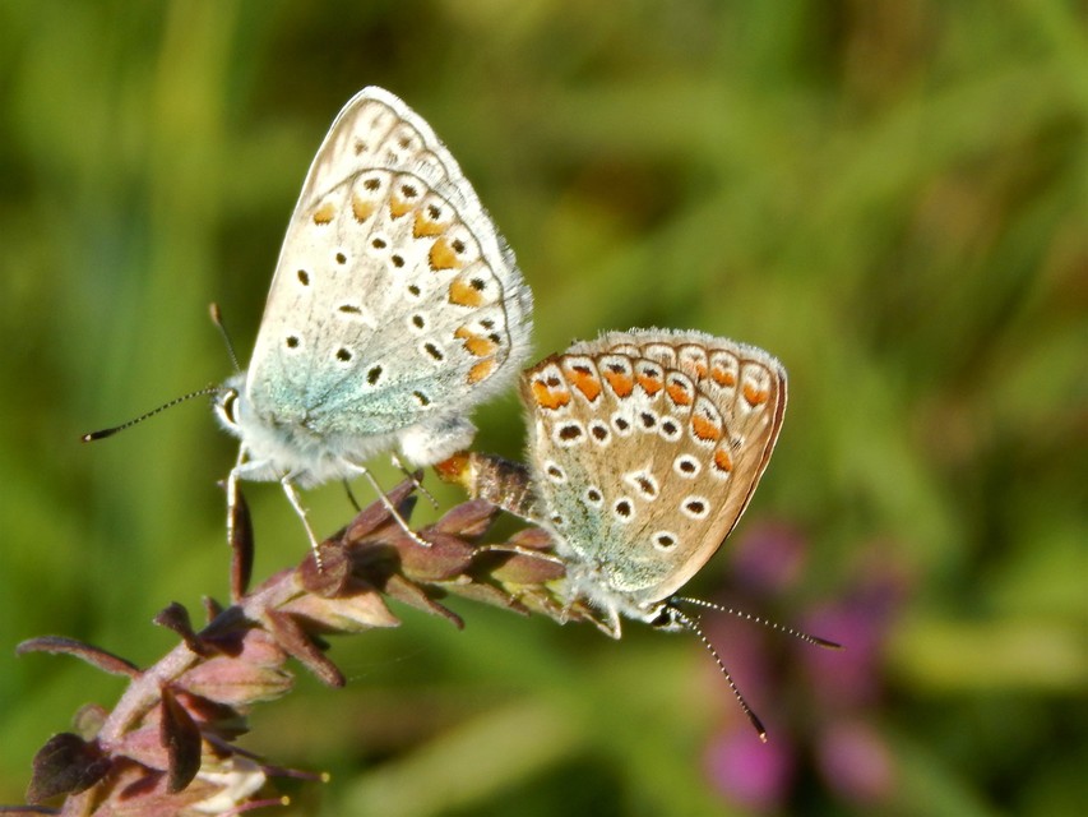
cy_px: 408
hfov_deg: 10.9
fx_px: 5721
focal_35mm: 182
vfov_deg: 8.2
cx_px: 544
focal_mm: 32.8
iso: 125
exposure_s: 1/640
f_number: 5.3
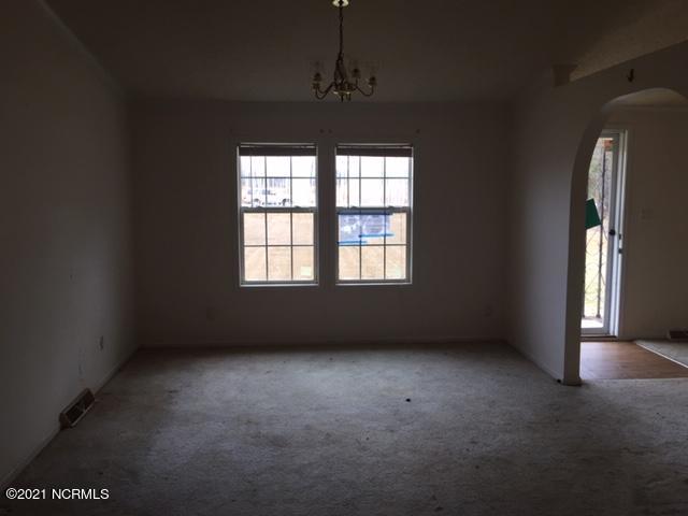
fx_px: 576
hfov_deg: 61.7
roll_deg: -2.3
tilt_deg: -7.4
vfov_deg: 48.2
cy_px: 258
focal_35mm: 29
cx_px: 344
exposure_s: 1/120
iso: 50
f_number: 2.2
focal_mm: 4.15
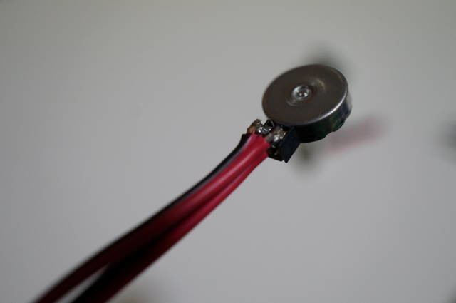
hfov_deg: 43.7
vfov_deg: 29.8
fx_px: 569
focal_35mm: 45
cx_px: 228
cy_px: 152
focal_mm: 30
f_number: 5
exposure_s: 1/100
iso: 1600
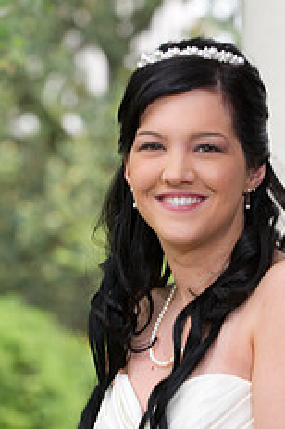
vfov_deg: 9.6
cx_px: 195
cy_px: 375
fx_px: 2537
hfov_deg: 6.4
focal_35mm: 213
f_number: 4
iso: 320
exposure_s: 1/125
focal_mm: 110
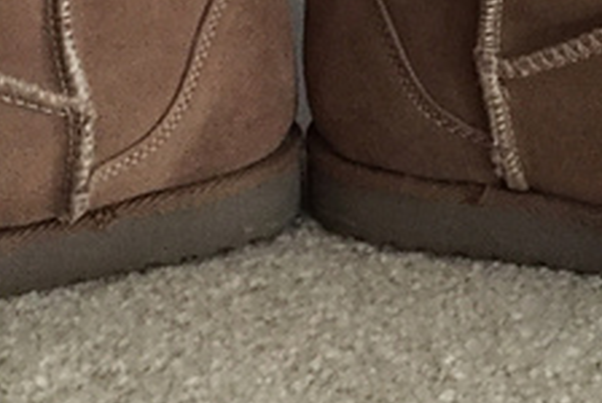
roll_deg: +0.4
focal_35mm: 86
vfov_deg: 15.6
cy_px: -11
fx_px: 1440
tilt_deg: -19.7
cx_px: 282
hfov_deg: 23.6
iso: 400
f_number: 2.2
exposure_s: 1/15
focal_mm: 4.15
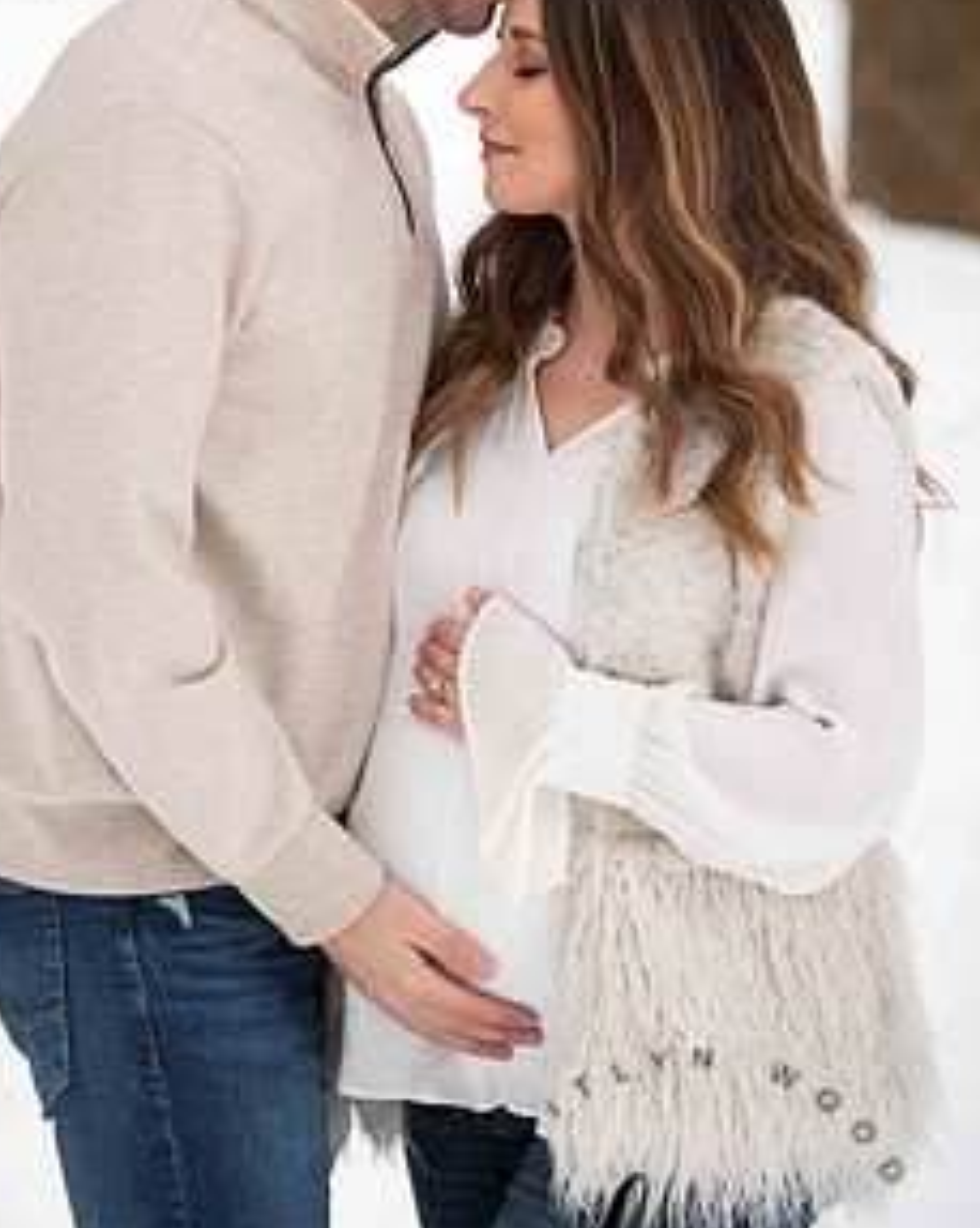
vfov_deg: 8.8
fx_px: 8025
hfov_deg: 7.0
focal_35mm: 221
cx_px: 437
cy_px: 590
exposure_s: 1/320
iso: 400
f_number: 4
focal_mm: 150
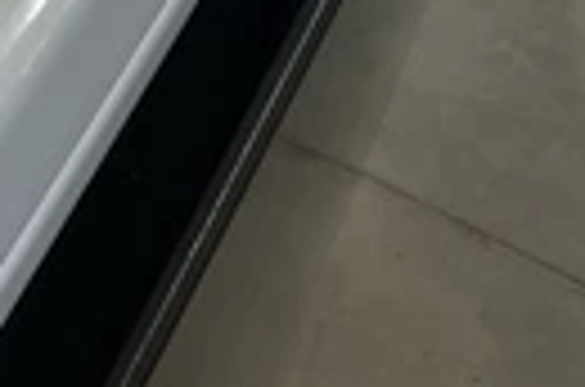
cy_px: -256
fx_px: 1508
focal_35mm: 93
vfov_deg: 13.5
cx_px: -63
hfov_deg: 20.9
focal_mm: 3
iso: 64
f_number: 1.8
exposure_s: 1/122
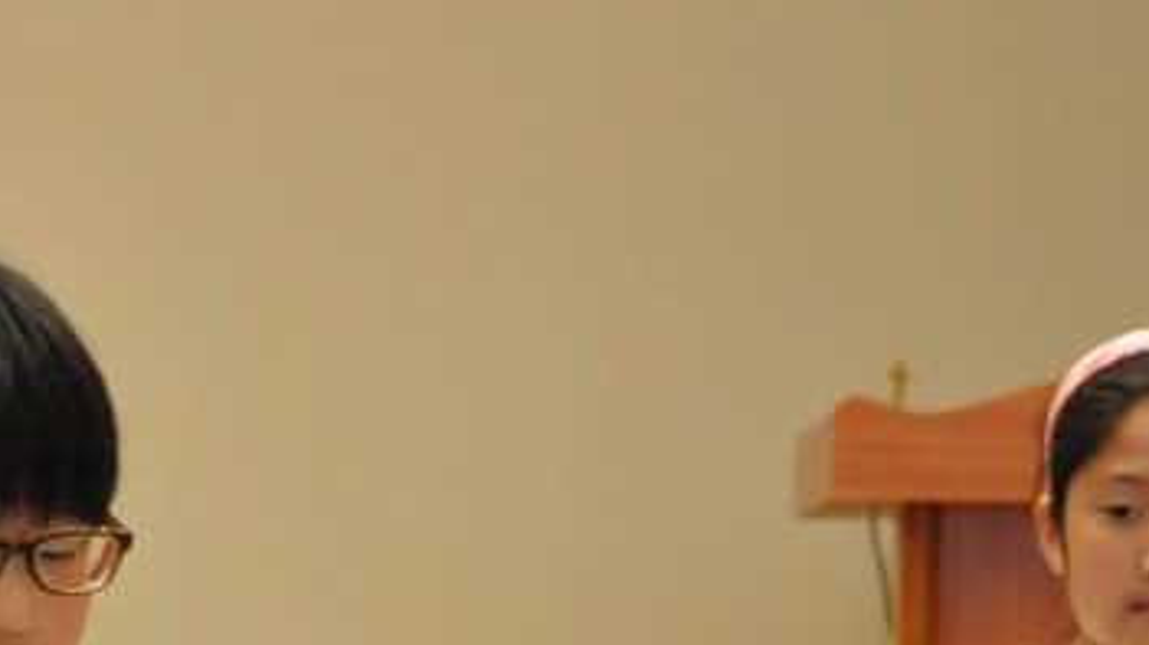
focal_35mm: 220
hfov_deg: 9.7
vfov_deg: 5.5
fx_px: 6699
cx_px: -56
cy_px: 923
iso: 2000
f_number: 6.3
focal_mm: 48
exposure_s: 1/30
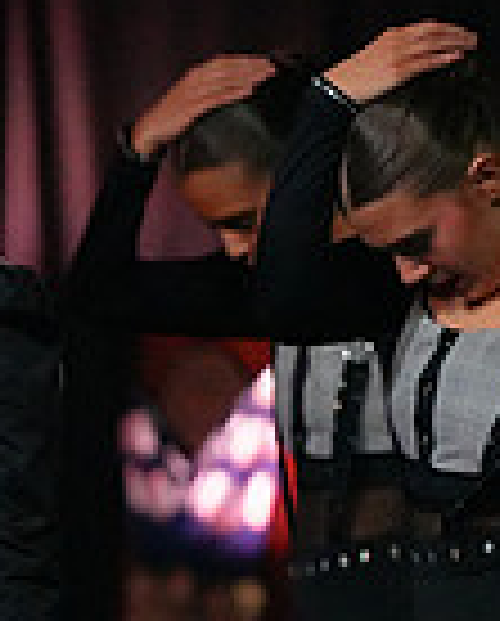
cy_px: 736
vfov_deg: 1.6
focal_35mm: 1181
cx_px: -689
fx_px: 21774
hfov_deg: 1.3
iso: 16000
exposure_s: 1/1250
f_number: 3.5
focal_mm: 300
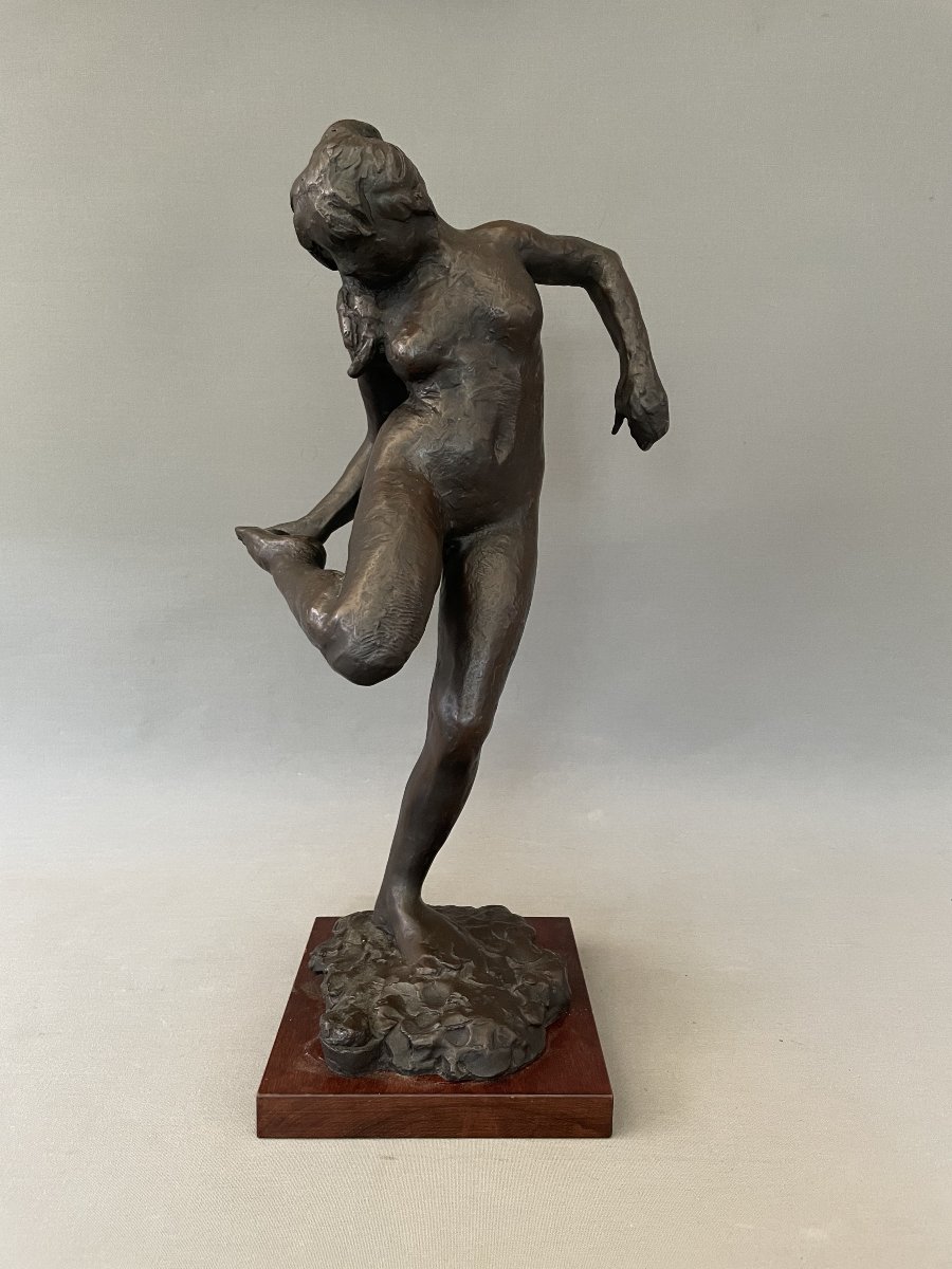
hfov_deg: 53.1
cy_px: 634
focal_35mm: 26
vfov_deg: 67.3
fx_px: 953
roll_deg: -1.1
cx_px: 476
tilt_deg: -9.0
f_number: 1.6
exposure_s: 1/60
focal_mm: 4.2
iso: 320
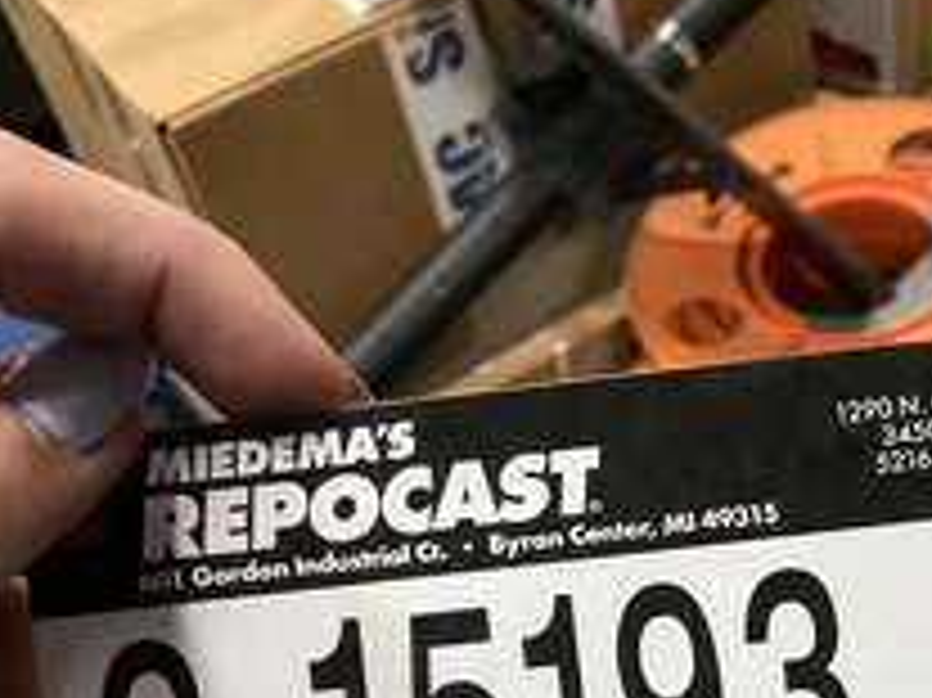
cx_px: 716
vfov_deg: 25.4
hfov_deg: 33.6
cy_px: 603
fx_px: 1507
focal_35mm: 56
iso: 250
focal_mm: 3
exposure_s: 1/60
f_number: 1.8
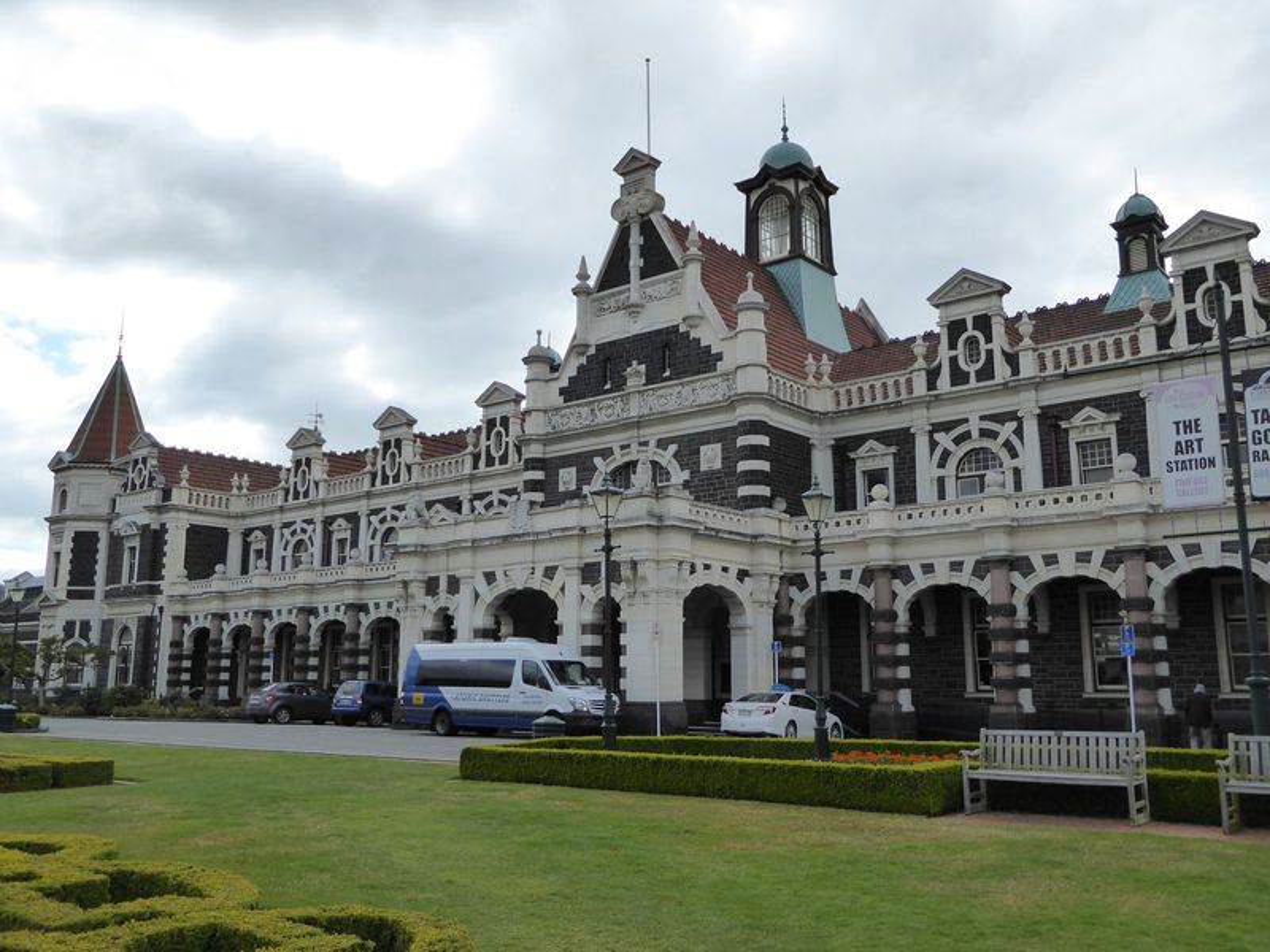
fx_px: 1174
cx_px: 635
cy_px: 476
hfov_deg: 56.8
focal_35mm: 32
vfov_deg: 44.2
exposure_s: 1/800
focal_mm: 5.4
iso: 160
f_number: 4
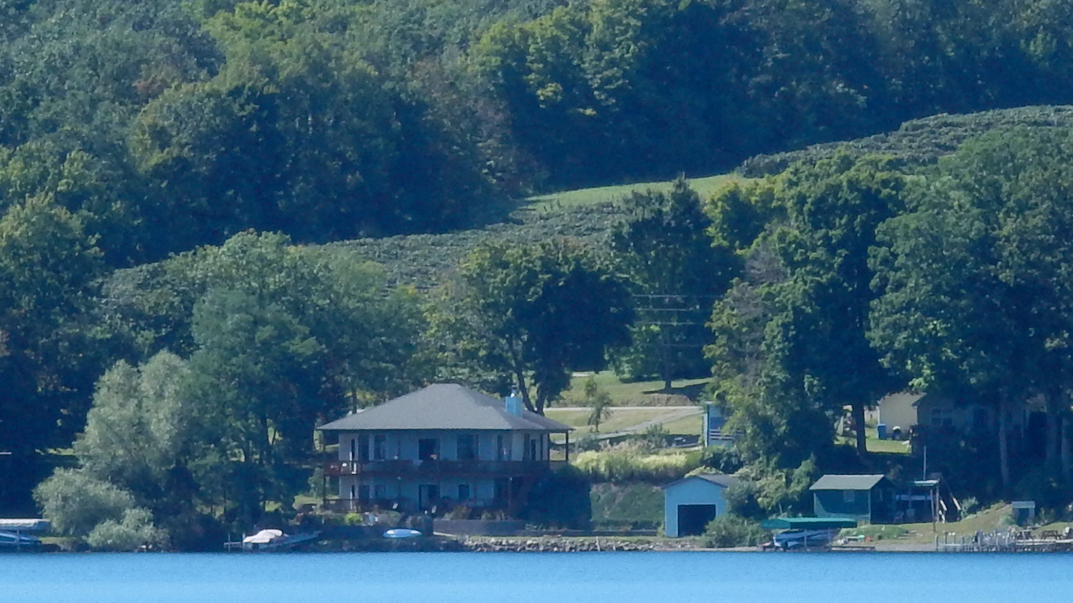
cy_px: 173
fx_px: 16615
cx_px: 578
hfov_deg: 3.7
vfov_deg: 2.1
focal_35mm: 584
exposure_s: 1/400
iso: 125
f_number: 6.3
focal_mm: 34.5
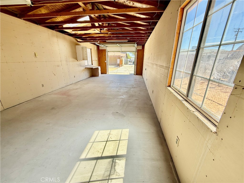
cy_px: 92
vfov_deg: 85.7
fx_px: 99
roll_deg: -0.5
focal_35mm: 14
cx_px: 122
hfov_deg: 102.1
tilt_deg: -18.3
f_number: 2.2
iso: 64
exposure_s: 1/225
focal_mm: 2.22
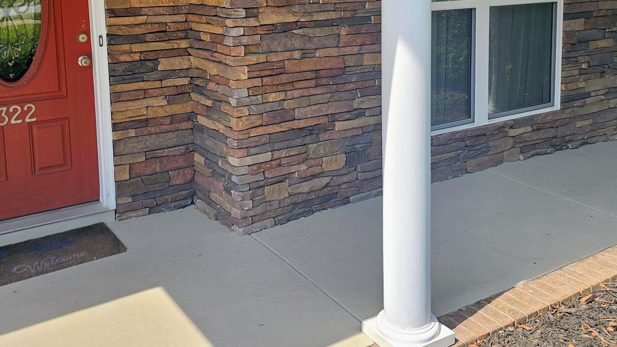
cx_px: 303
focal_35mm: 39
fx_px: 638
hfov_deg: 51.6
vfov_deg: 29.7
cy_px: 65
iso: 10
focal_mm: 6.3
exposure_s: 1/449
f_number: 1.7
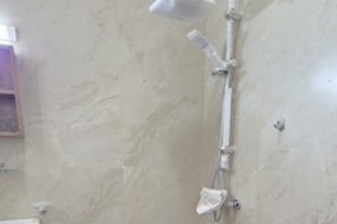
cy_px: 229
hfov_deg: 65.5
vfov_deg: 40.1
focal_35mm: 28
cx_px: 176
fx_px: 262
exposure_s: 1/100
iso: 250
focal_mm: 2.2
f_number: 1.9
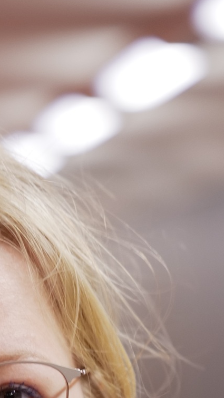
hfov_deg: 5.2
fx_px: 2459
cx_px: -85
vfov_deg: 9.0
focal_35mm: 233
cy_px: 579
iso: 1250
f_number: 2.8
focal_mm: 70
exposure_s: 1/80
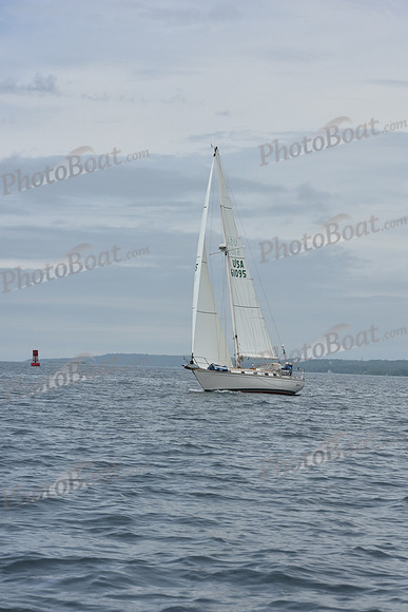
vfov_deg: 18.3
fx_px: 1903
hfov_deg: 12.2
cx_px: 204
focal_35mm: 112
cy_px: 306
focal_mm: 112
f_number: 11
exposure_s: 1/800
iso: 250
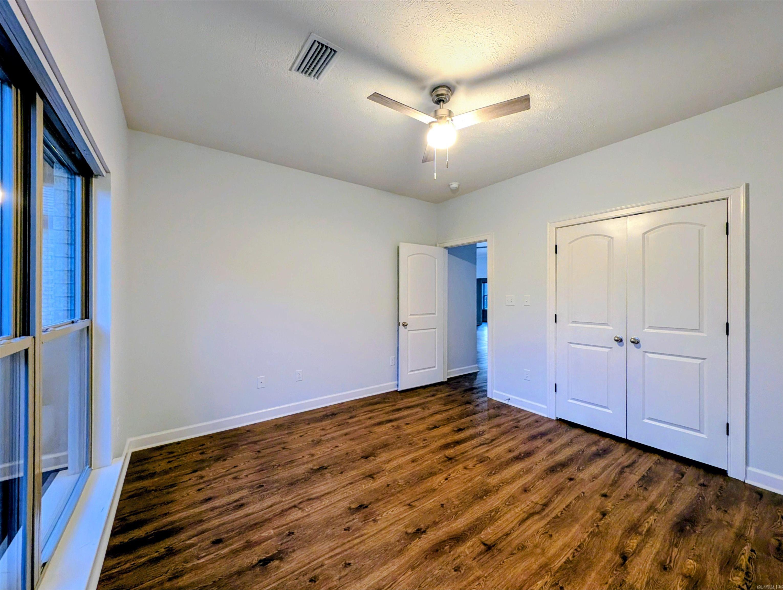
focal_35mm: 12
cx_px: 392
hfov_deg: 110.5
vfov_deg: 94.6
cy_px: 295
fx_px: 272
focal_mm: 2.23
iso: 523
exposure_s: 1/24
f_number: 1.95
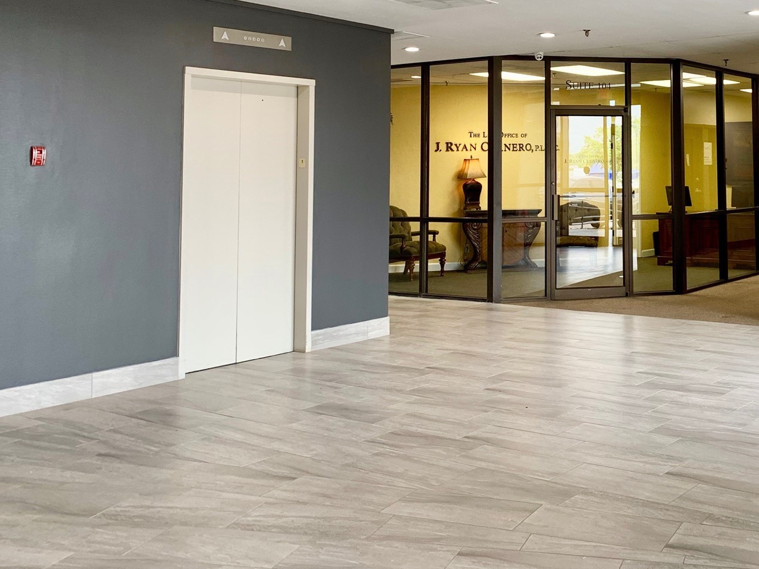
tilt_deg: +4.9
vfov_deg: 33.4
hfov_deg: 42.8
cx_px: 603
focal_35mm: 42
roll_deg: +0.9
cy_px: 116
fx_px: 921
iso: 50
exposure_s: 1/60
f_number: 1.8
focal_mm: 4.25
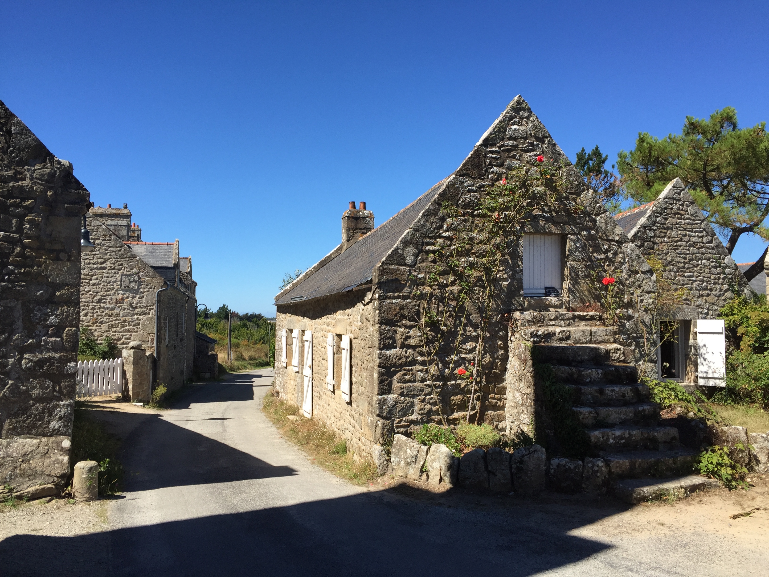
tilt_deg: +3.4
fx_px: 644
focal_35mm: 29
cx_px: 384
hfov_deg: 61.7
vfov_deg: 48.2
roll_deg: -0.2
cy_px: 288
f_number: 2.2
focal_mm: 4.15
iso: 32
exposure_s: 1/1464
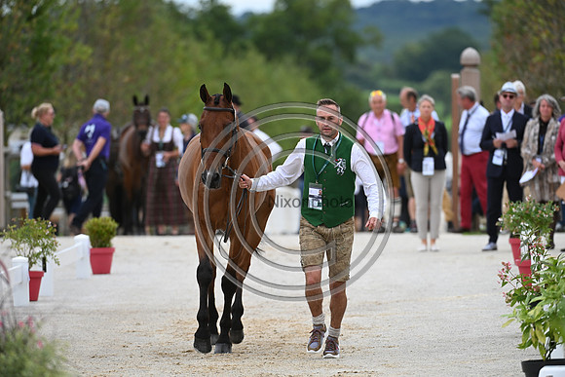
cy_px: 188
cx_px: 282
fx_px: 5494
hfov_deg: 5.9
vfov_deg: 3.9
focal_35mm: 350
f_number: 5.6
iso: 500
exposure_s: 1/1600
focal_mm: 350
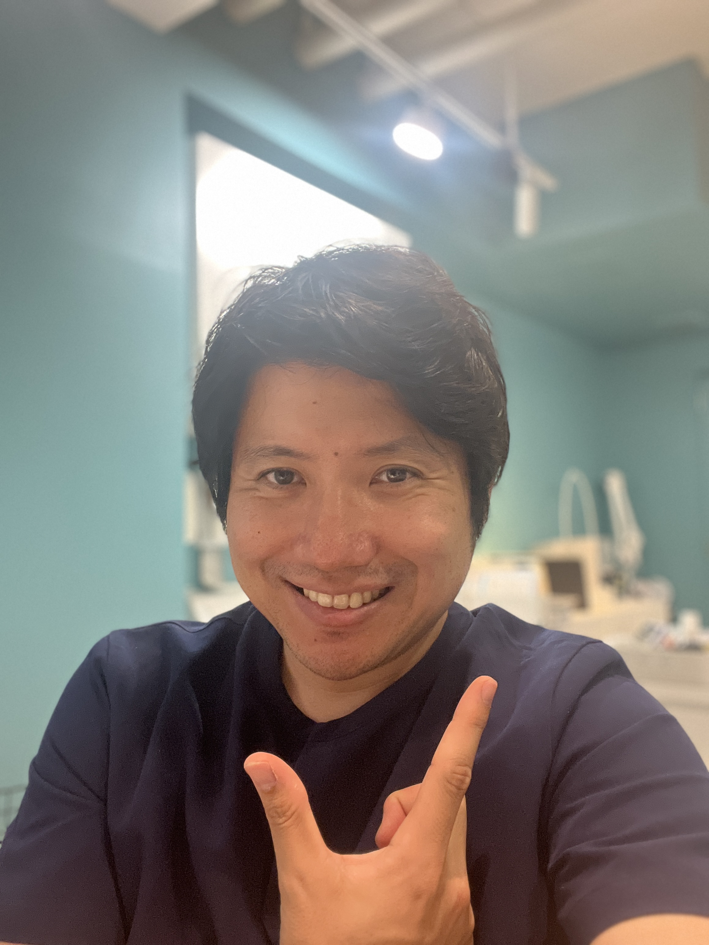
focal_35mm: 30
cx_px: 354
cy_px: 472
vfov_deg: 60.0
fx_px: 819
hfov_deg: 46.8
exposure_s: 1/39
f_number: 2.2
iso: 400
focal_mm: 2.71
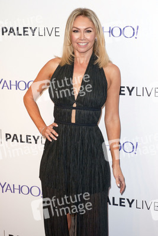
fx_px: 434
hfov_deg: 20.6
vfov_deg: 30.5
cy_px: 118
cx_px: 79
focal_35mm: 66
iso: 640
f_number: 4.5
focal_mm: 66
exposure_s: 1/400
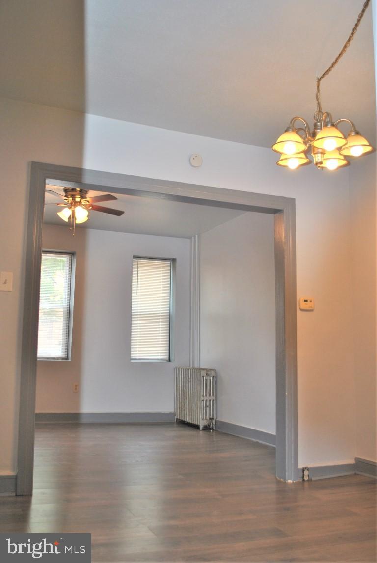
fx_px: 564
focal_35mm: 36
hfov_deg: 37.0
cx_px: 188
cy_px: 282
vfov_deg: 53.1
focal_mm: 24
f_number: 4
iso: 200
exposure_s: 1/60
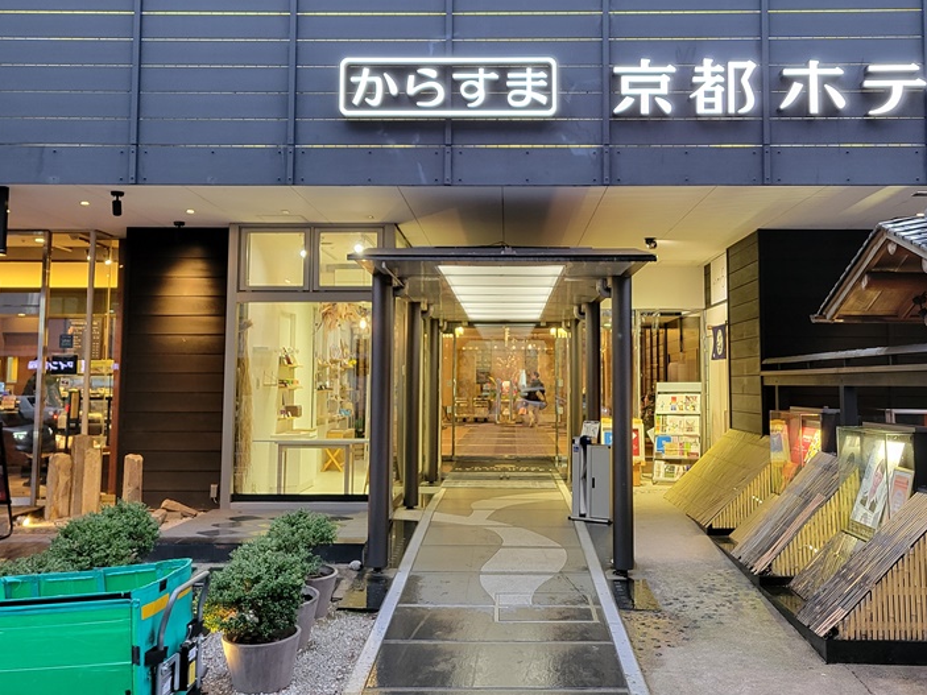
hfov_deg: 50.1
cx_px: 491
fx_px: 991
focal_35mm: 37
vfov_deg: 38.6
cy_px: 291
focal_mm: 5.4
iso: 320
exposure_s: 1/40
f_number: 1.8
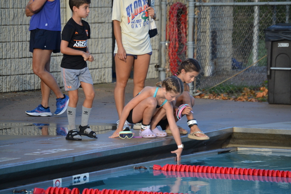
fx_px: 2122
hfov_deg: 7.8
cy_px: 97
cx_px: 146
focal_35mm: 262
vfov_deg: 5.2
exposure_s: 1/500
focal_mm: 175
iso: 560
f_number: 5.3
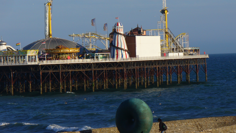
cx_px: 118
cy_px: 59
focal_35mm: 193
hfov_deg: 11.2
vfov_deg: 6.3
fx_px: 1208
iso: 80
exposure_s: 1/640
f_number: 4.2
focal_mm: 29.2
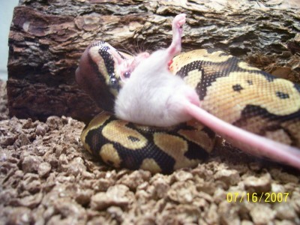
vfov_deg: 41.8
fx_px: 295
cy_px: 112
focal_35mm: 34
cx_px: 150
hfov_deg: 54.0
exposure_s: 1/10
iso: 160
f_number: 2.7
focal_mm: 5.6
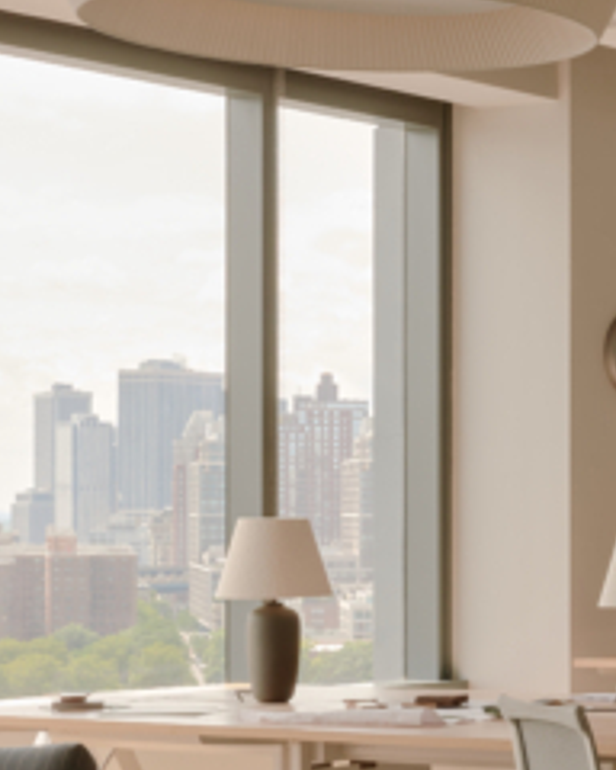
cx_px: 1088
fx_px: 2940
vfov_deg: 14.9
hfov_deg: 11.2
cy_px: 590
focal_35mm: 129
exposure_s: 1/4
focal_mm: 40
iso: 50
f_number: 20
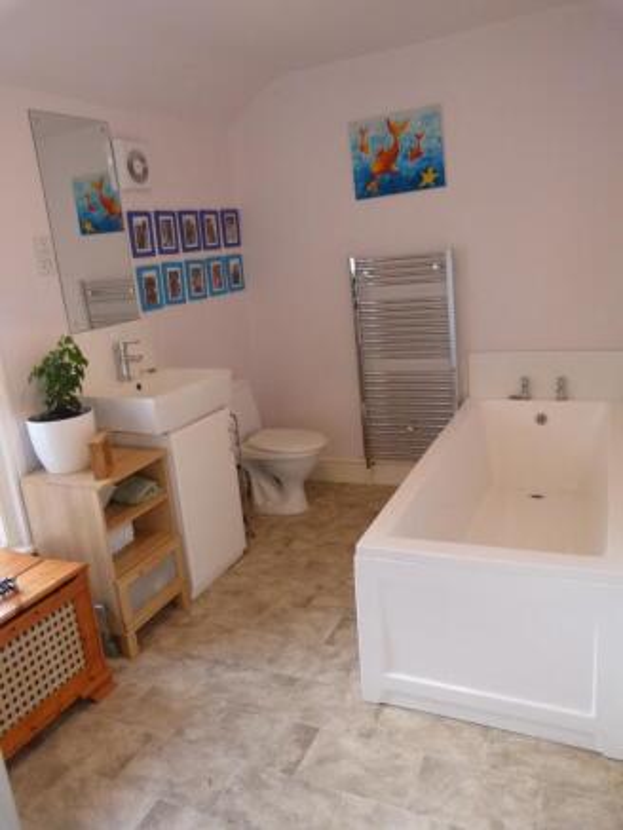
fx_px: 624
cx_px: 312
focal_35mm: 26
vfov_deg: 67.3
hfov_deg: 53.1
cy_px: 415
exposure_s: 1/50
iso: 400
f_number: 2.8
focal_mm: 4.6
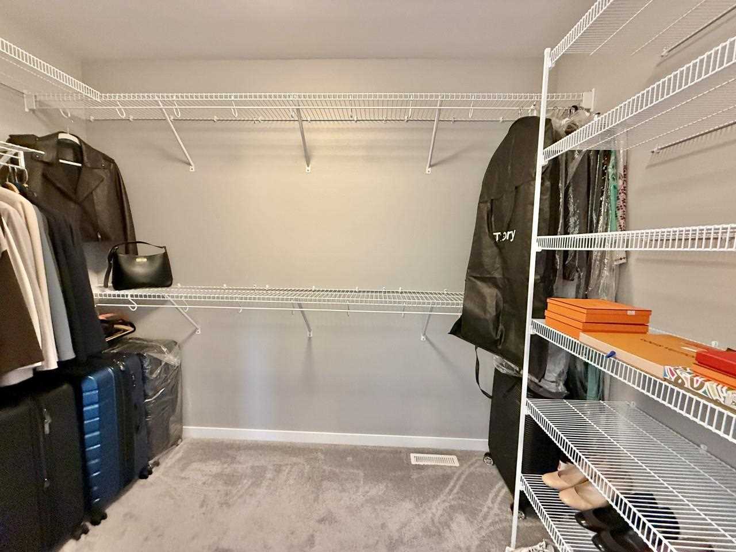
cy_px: 276
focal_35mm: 14
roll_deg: -1.0
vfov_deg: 85.7
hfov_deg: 102.1
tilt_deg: -5.4
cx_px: 368
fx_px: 298
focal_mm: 2.22
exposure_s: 1/60
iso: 500
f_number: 2.2
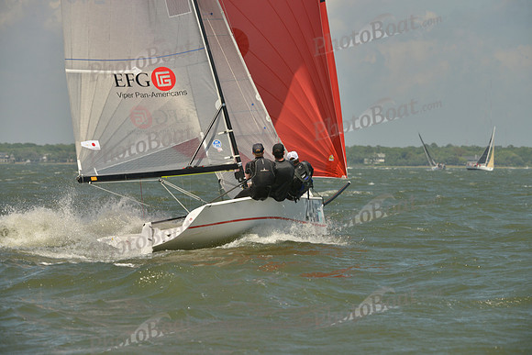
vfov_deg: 6.9
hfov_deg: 10.3
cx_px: 266
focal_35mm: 200
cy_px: 178
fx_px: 2956
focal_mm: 200
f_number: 9
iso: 280
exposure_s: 1/1250
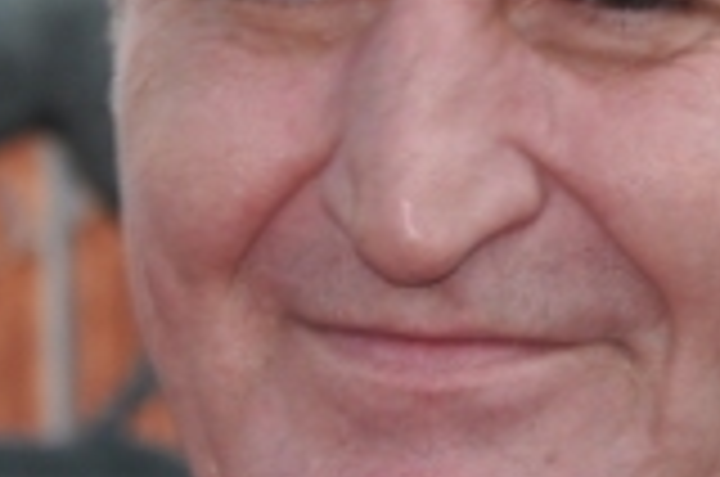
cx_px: 1008
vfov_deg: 2.7
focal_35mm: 500
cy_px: 369
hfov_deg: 4.1
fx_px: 9980
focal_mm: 52
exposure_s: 1/200
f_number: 7.1
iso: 200
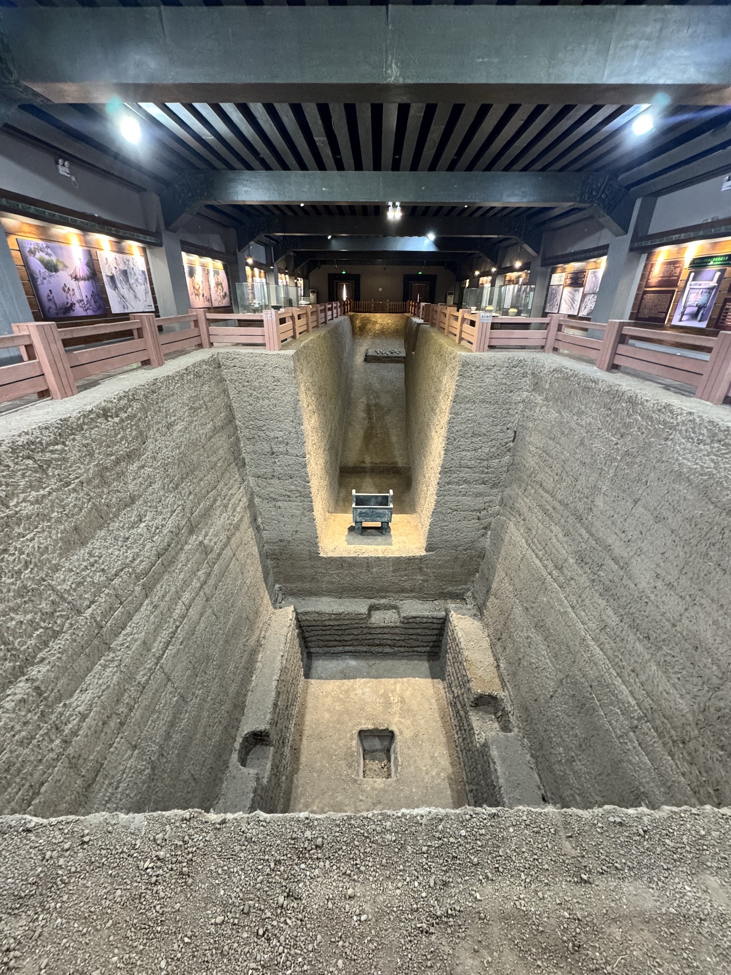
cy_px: 488
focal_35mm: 14
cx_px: 366
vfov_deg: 102.1
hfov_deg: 85.7
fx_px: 394
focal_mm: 2.22
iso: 400
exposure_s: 1/50
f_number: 2.2
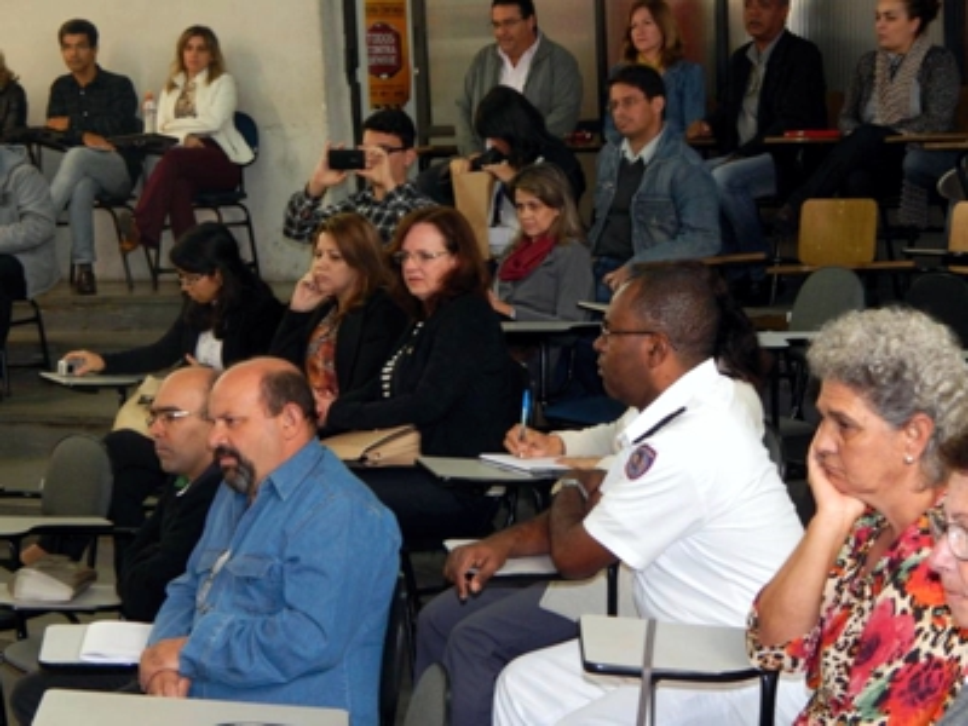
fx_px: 2125
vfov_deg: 19.4
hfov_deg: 25.7
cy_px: 363
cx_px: 484
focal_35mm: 76
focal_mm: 13.5
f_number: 4.2
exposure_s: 1/30
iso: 280
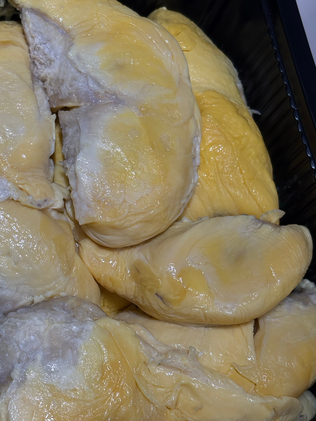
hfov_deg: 21.9
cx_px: 126
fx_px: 815
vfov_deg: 28.9
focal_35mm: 67
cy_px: 233
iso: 25
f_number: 1.6
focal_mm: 5.96
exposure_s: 1/156
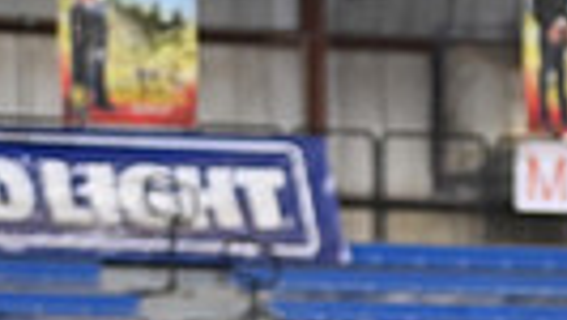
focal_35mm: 511
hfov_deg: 4.2
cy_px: 821
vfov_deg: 2.4
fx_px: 7687
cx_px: 1113
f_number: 3.2
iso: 1000
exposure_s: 1/250
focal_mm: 112
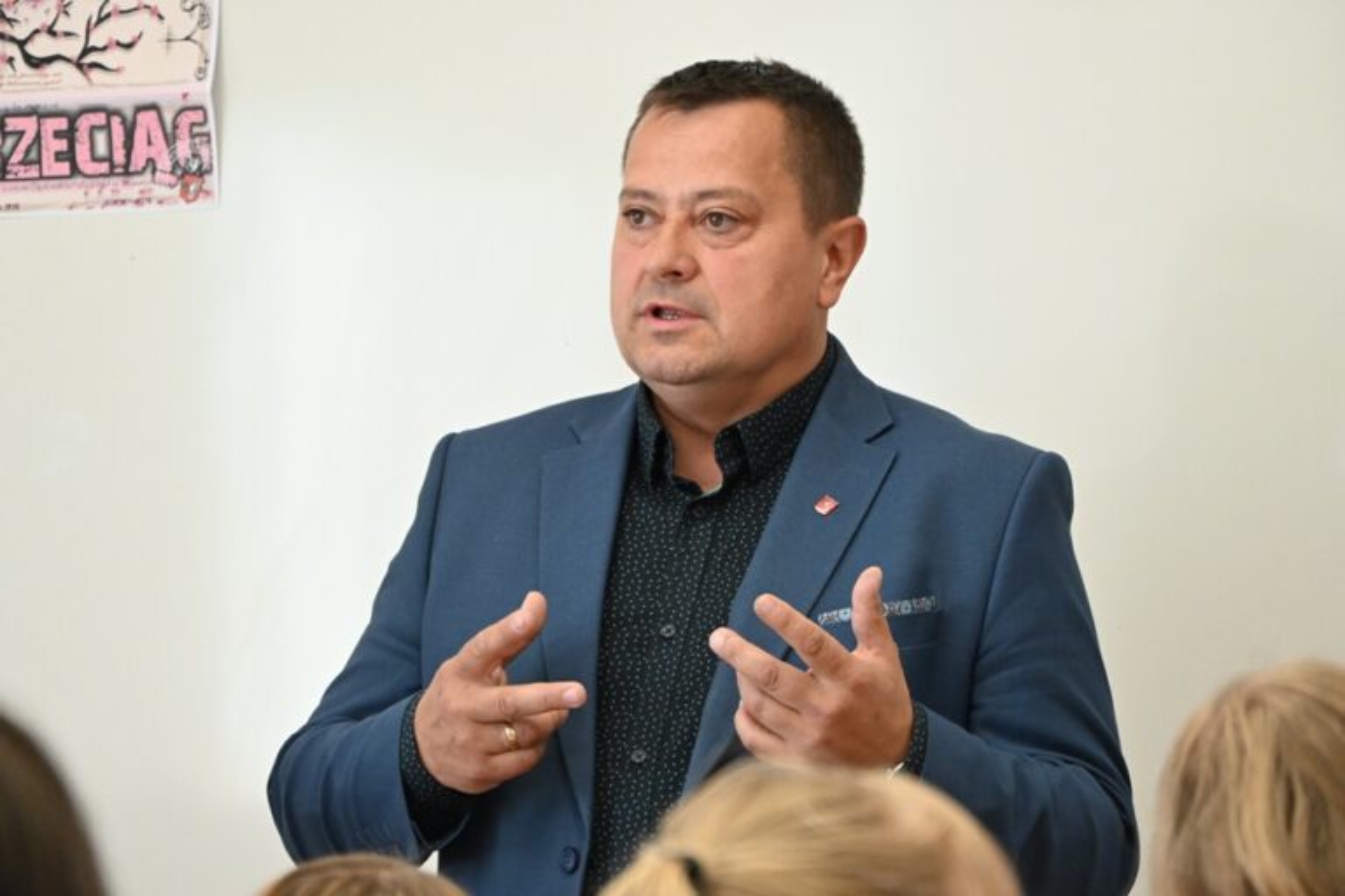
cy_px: 448
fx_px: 7845
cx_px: 672
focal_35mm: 210
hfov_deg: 9.8
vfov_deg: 6.5
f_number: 6.3
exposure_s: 1/160
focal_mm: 140
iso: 3200
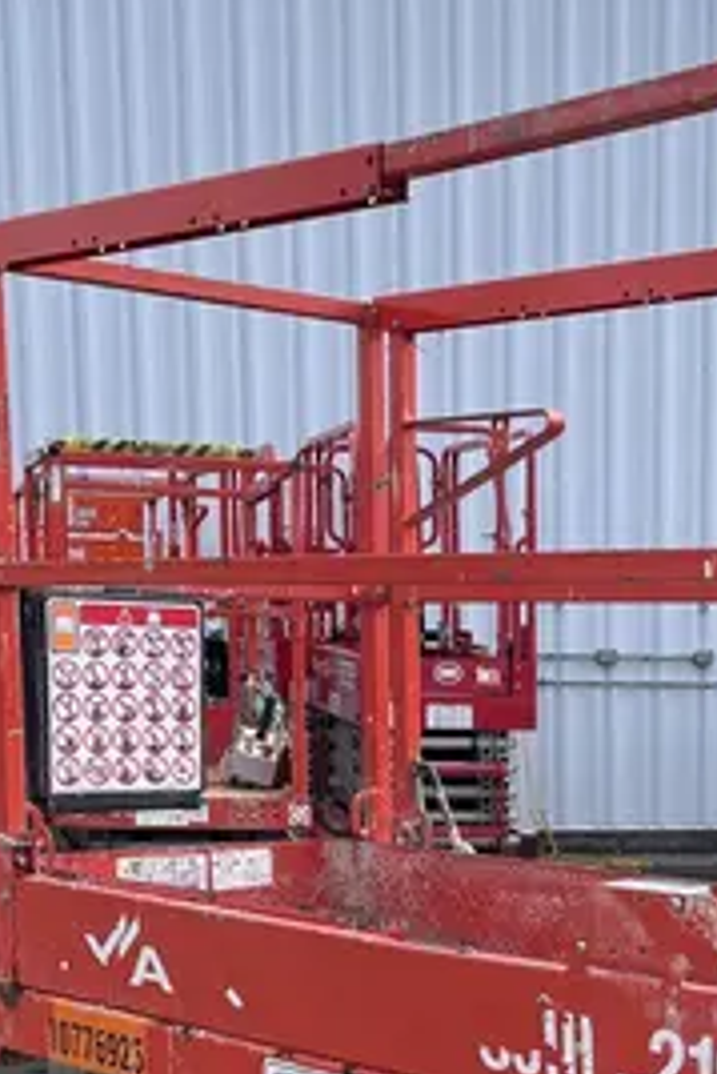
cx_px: 757
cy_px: 1012
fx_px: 2208
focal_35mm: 74
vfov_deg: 26.2
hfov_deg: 17.9
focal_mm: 5.1
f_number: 1.6
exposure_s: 1/1294
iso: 50
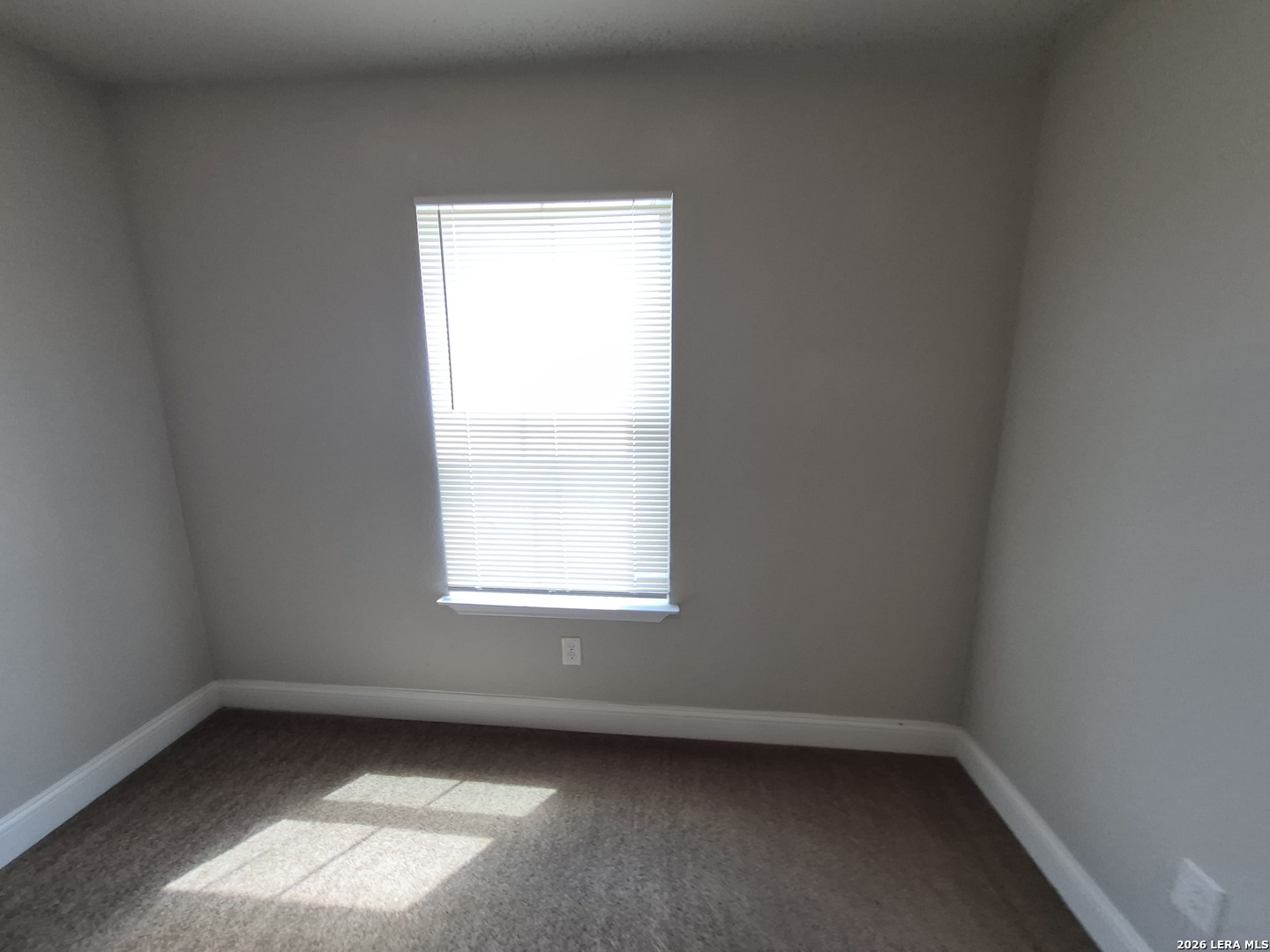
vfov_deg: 89.9
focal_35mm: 13
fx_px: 477
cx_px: 635
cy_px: 476
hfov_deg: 106.2
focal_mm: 1.74
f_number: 2.2
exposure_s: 1/60
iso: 100
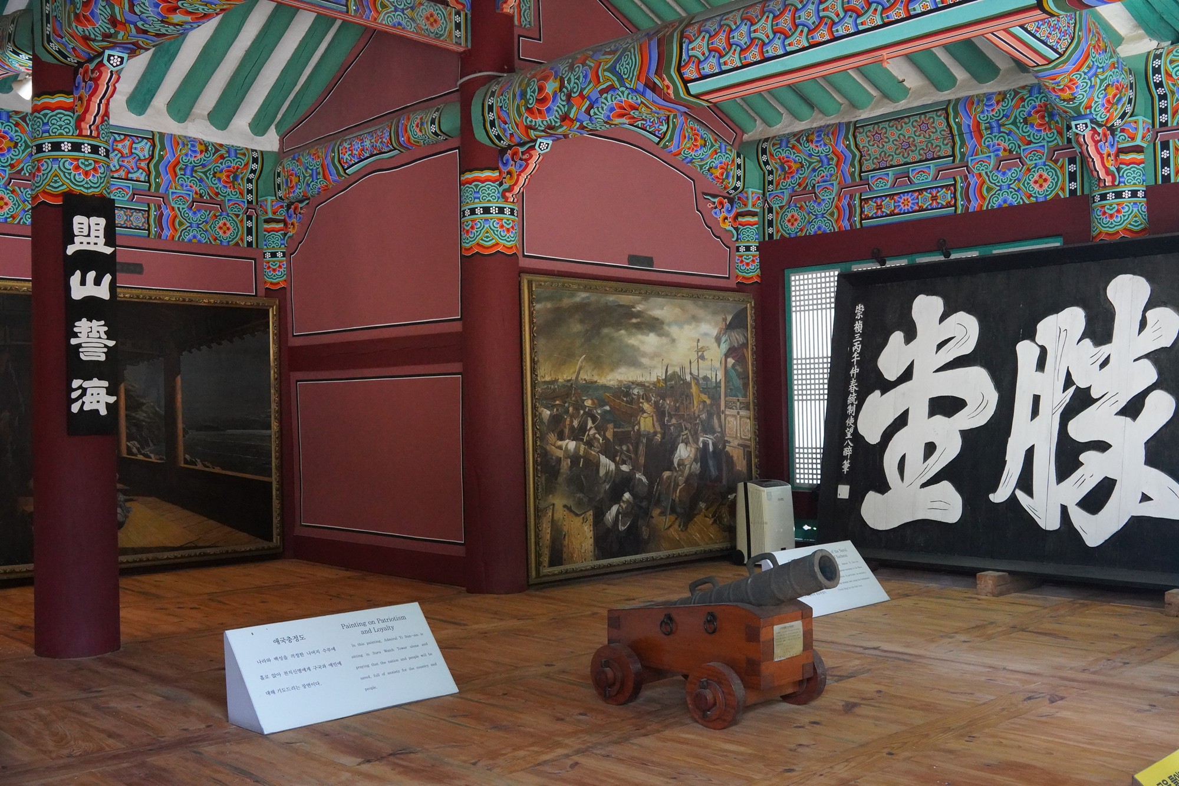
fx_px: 1146
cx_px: 590
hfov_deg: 54.4
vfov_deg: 37.9
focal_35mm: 35
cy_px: 393
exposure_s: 1/100
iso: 12800
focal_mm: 35
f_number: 13
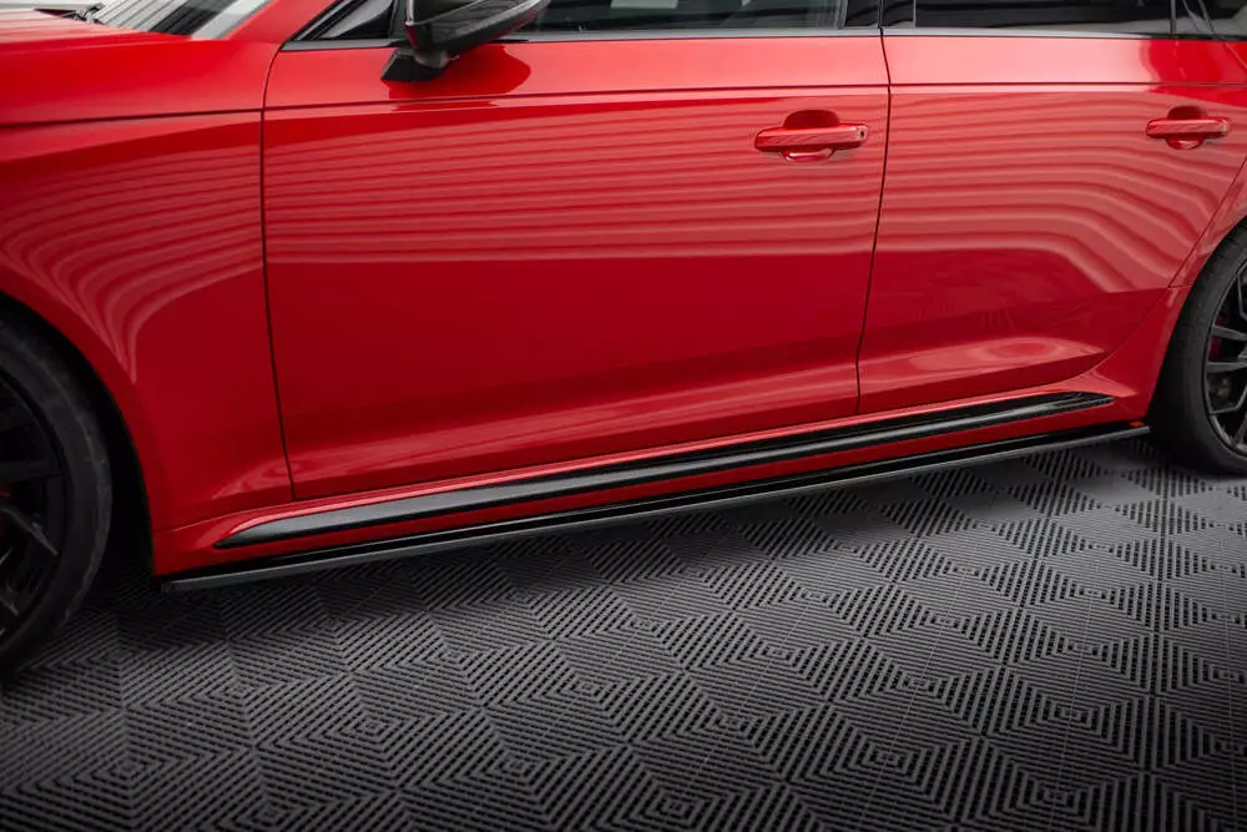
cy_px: 444
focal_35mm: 38
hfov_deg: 50.9
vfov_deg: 35.2
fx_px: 1310
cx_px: 670
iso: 640
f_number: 2.5
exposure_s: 1/160
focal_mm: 35
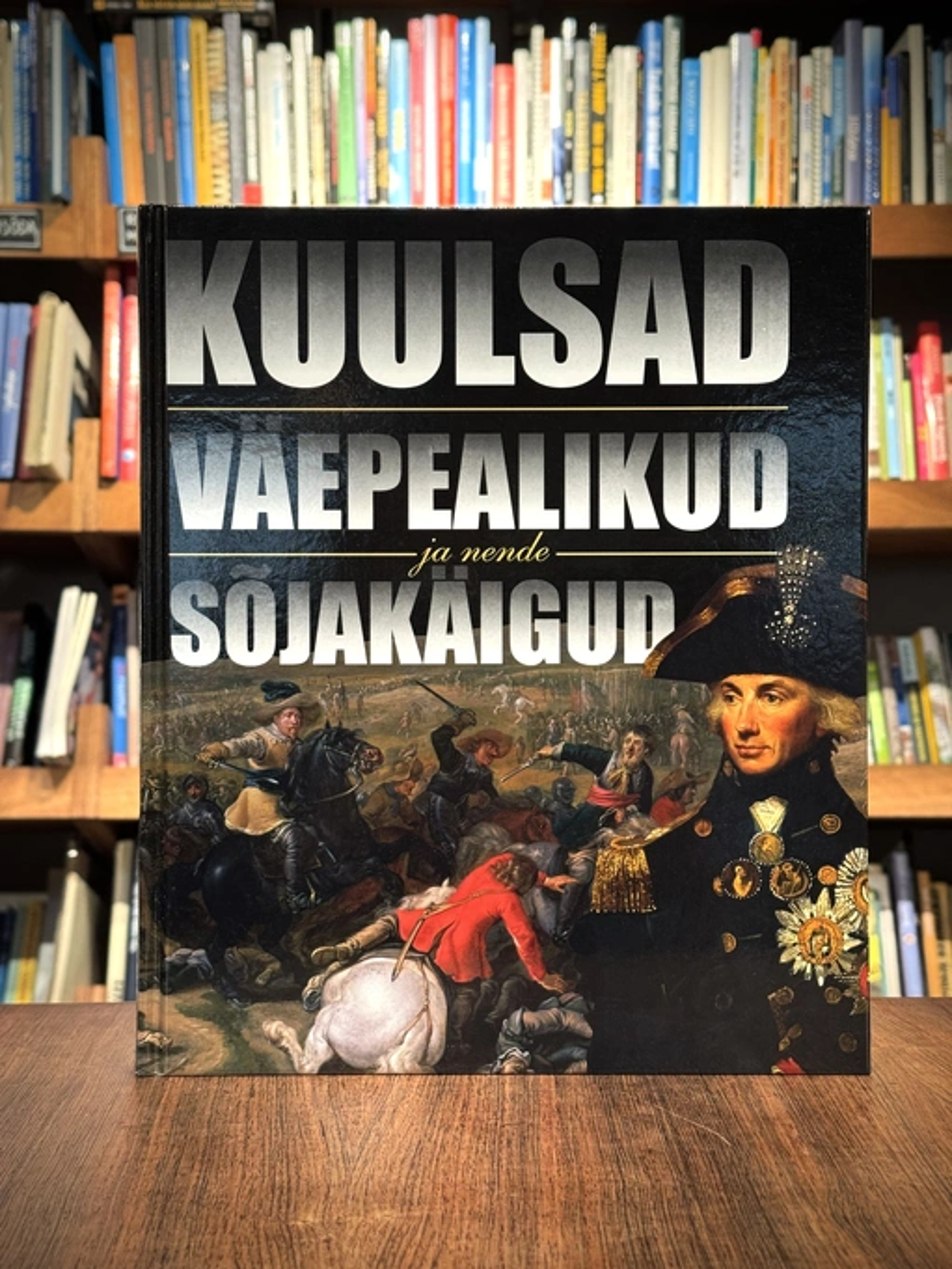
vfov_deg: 39.7
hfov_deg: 30.3
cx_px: 476
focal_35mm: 48
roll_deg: -0.4
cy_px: 634
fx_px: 1760
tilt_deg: +0.9
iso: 200
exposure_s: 1/60
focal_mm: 6.76
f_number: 1.78
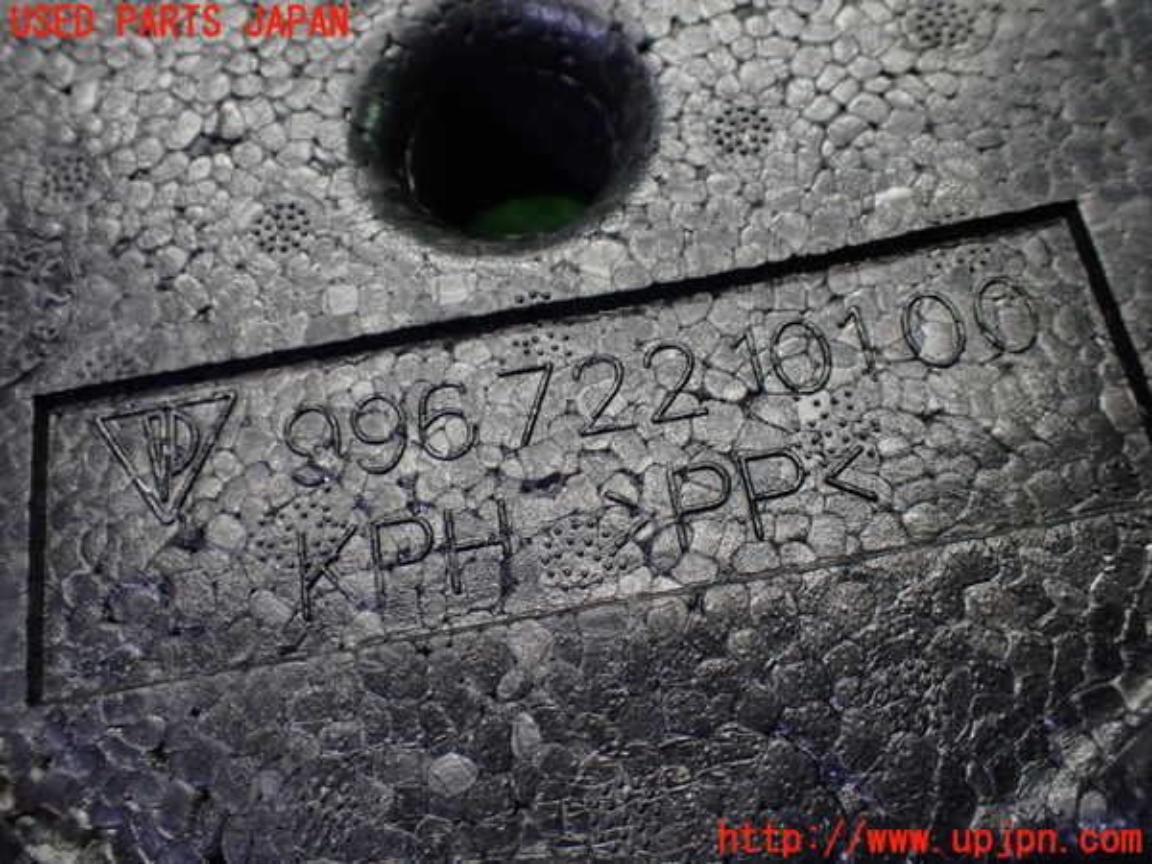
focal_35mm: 30
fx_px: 998
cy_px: 432
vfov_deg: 46.8
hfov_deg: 60.0
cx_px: 576
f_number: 2.3
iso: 500
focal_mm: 5.4
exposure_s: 1/125
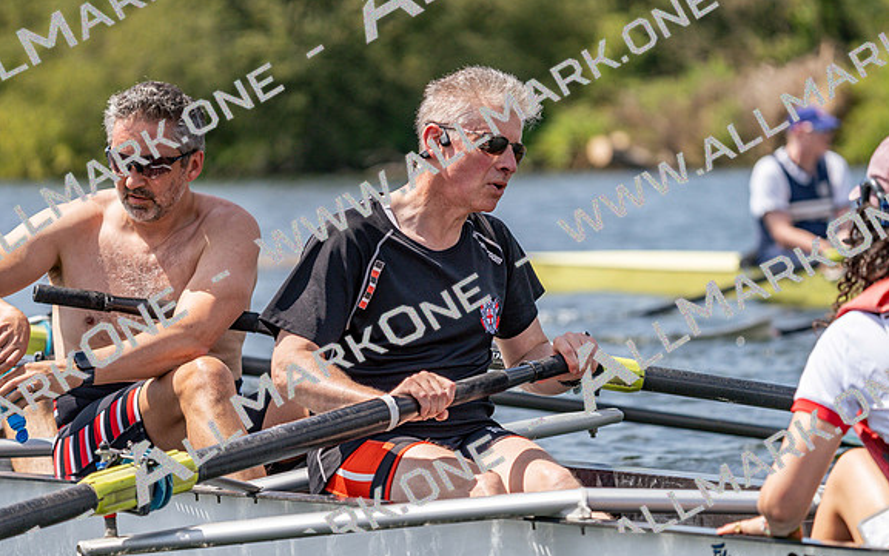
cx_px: 445
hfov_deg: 8.4
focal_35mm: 251
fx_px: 6083
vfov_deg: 5.2
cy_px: 269
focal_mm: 245
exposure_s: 1/2000
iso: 320
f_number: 5.6
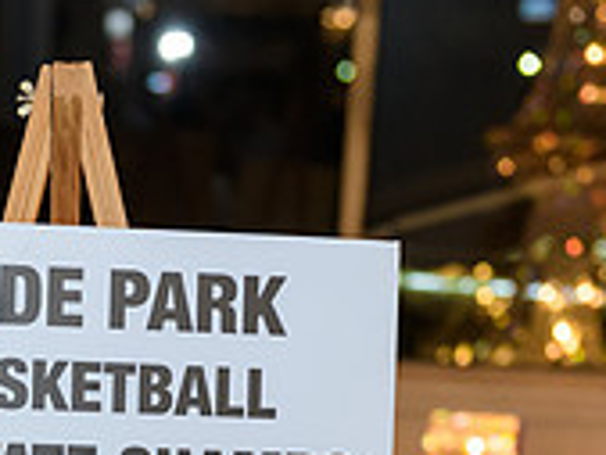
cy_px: 654
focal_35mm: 132
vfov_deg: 10.9
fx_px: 2312
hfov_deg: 14.7
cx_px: 11
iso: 1000
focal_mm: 40
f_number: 3.2
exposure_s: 1/125
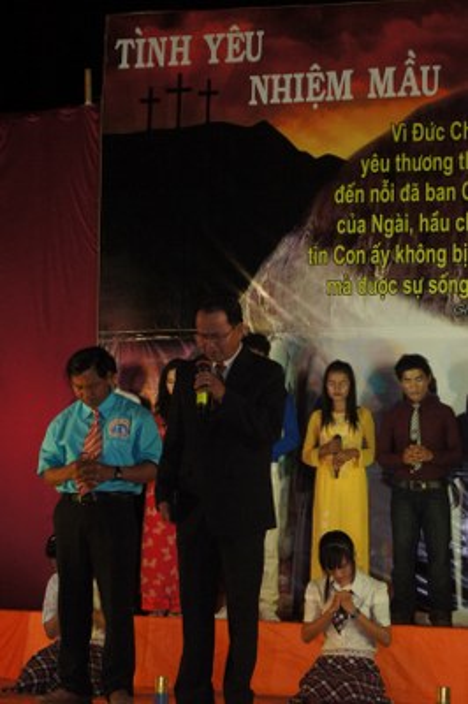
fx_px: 1611
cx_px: 234
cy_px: 352
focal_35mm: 82
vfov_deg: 24.6
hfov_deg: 16.5
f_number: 5.6
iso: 1600
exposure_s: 1/80
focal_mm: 55
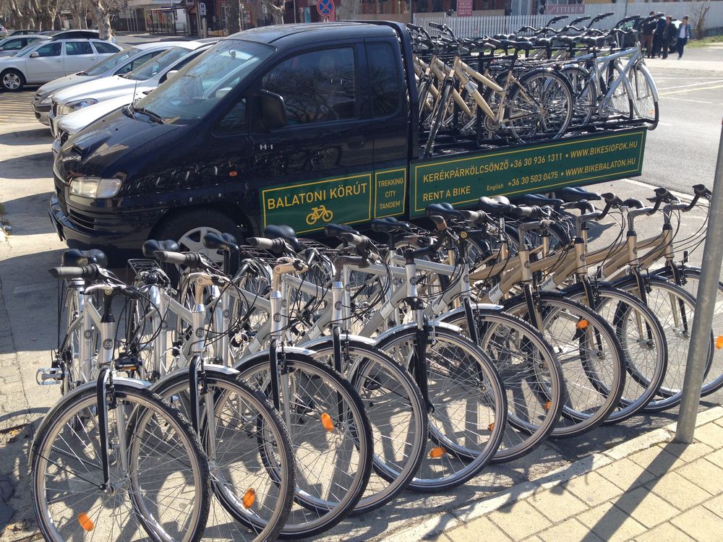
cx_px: 362
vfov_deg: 40.7
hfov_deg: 52.6
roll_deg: +1.2
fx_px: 731
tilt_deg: -20.1
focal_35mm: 35
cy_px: 271
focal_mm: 4.28
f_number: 2.4
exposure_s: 1/812
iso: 50
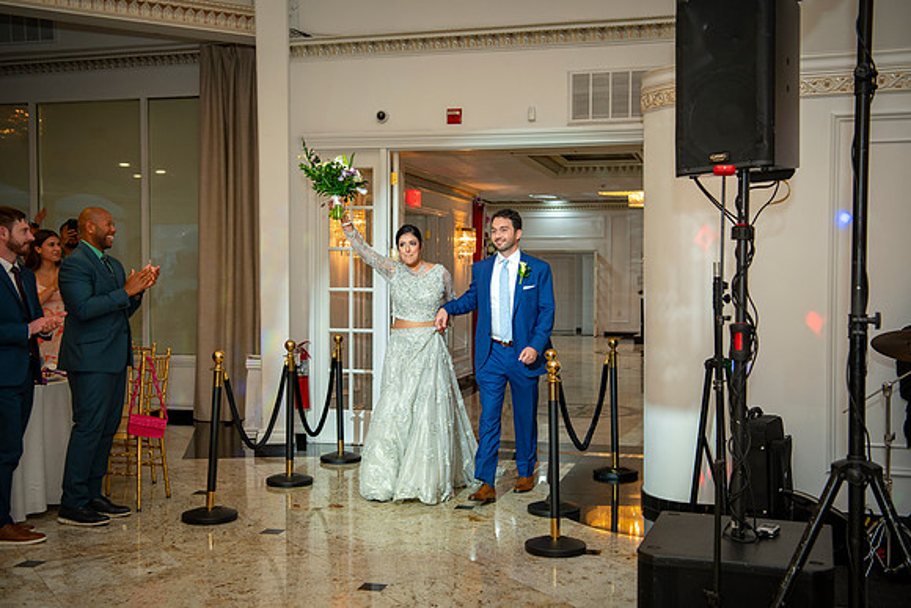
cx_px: 456
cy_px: 302
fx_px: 1068
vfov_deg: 31.8
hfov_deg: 46.2
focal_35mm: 42
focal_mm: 40
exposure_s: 1/125
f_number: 4
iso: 800
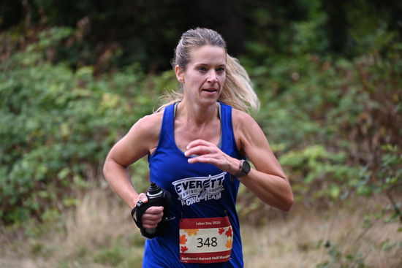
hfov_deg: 10.3
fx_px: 2234
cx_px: 201
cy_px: 134
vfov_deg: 6.9
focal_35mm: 200
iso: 560
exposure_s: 1/250
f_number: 6.3
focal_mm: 200
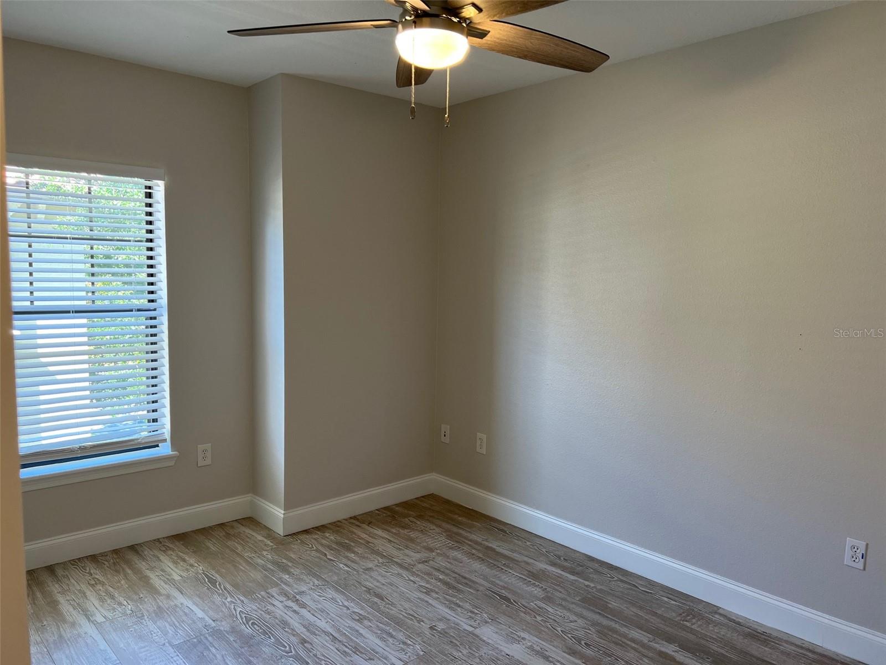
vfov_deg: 53.1
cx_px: 443
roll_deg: -1.1
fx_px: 665
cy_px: 332
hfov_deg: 67.3
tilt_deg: -5.9
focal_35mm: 26
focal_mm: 5.7
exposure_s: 1/120
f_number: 1.5
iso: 100
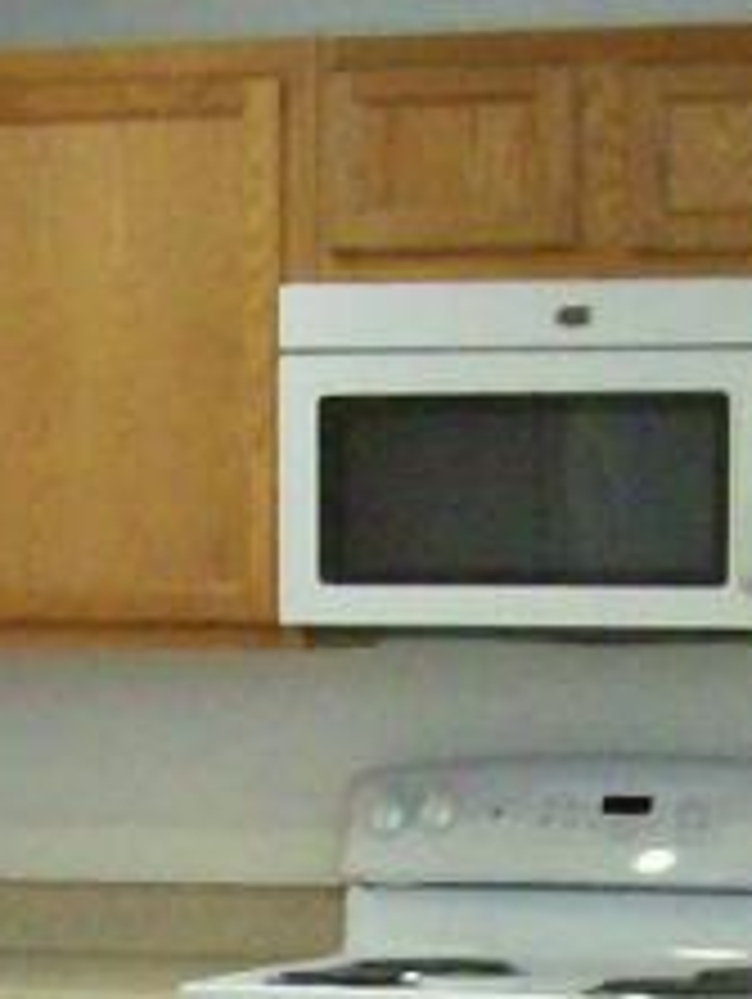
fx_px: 4799
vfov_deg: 11.7
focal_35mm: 166
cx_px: -117
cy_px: 1152
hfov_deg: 8.9
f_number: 2.7
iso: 292
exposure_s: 1/64
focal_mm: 6
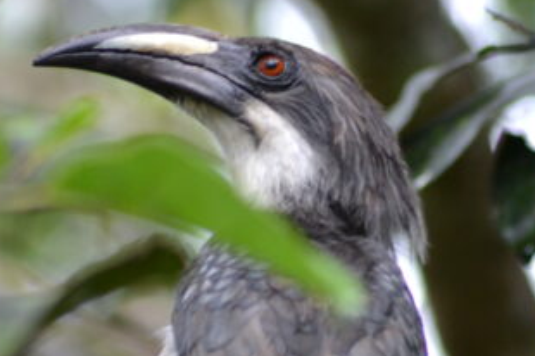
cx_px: 276
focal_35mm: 1116
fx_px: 16567
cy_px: 173
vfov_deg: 1.2
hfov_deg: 1.9
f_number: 5.6
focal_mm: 300
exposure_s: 1/100
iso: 800
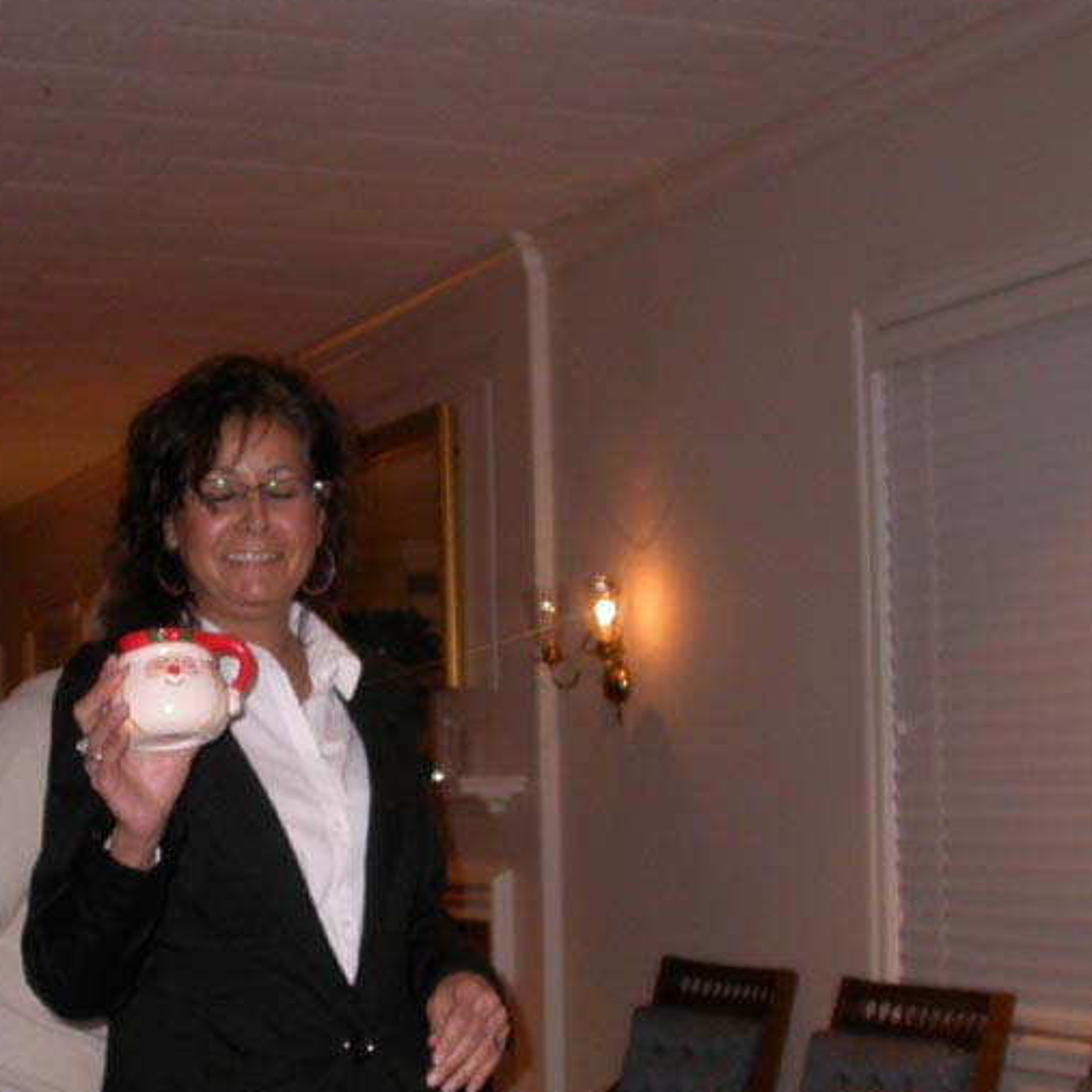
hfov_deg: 25.1
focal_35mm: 68
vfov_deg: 25.1
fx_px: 2427
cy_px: 779
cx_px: 278
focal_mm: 7.85
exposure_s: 1/60
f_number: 2.6
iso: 100
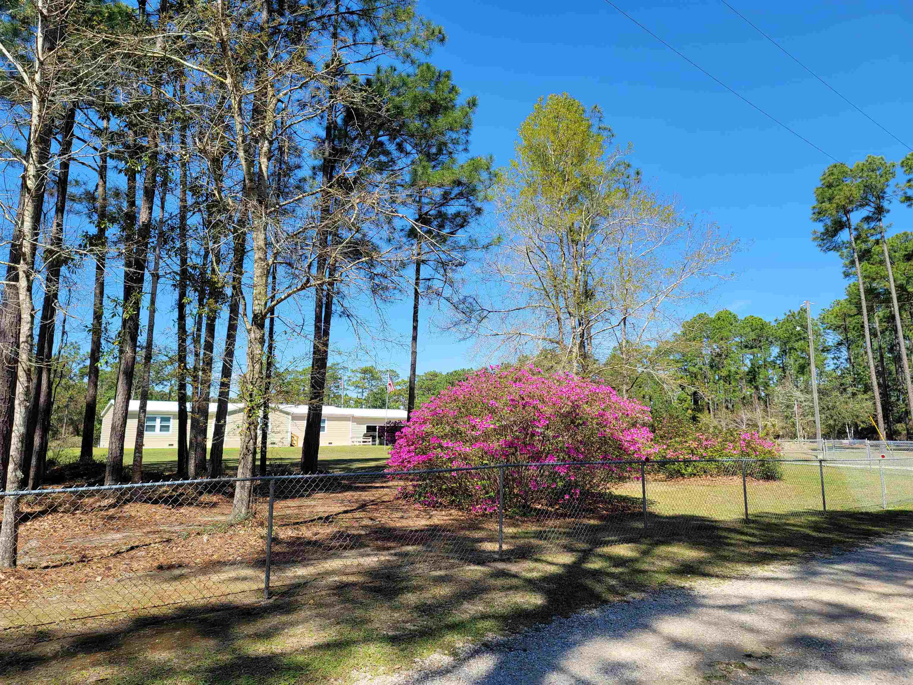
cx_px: 456
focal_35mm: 25
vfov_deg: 54.9
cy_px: 342
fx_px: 659
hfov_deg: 69.4
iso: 20
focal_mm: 7
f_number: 1.8
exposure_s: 1/616
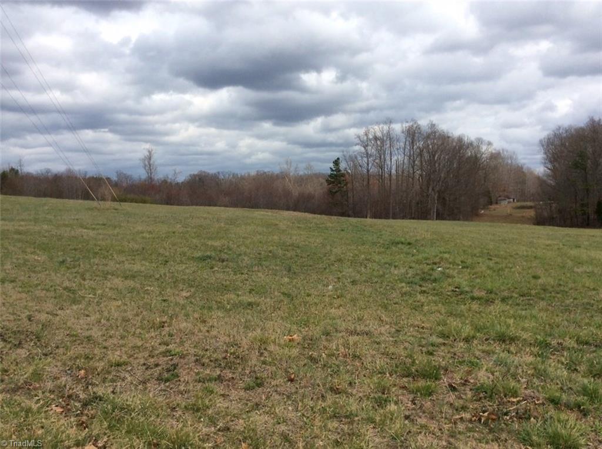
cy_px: 224
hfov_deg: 56.9
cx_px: 301
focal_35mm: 32
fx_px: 555
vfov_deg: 44.0
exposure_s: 1/1684
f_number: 2.4
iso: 32
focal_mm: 3.3
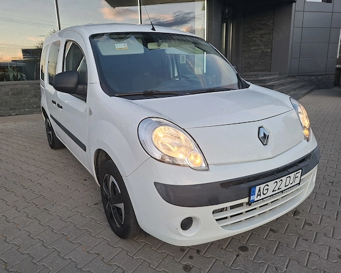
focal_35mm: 25
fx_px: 252
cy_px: 142
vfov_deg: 56.8
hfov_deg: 68.0
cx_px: 158
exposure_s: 1/100
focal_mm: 5.54
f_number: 1.8
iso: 64
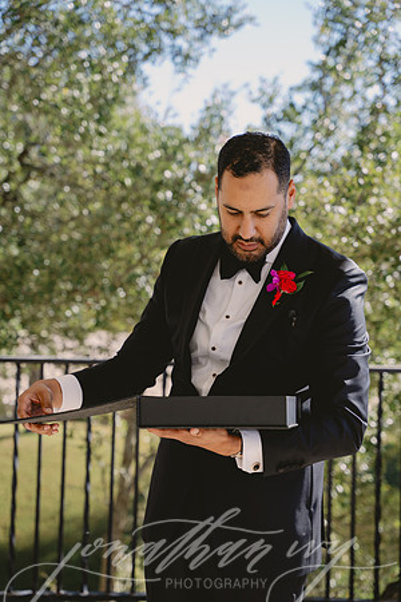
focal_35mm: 70
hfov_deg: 19.5
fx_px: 1169
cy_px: 301
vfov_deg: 28.8
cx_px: 200
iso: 100
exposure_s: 1/250
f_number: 3.5
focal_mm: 70
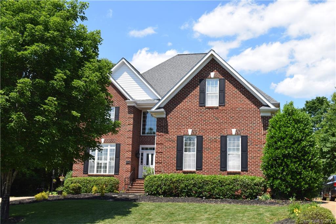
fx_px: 448
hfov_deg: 41.1
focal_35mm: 48
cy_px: 112
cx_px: 168
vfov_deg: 28.1
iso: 100
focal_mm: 32
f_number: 9
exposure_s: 1/200
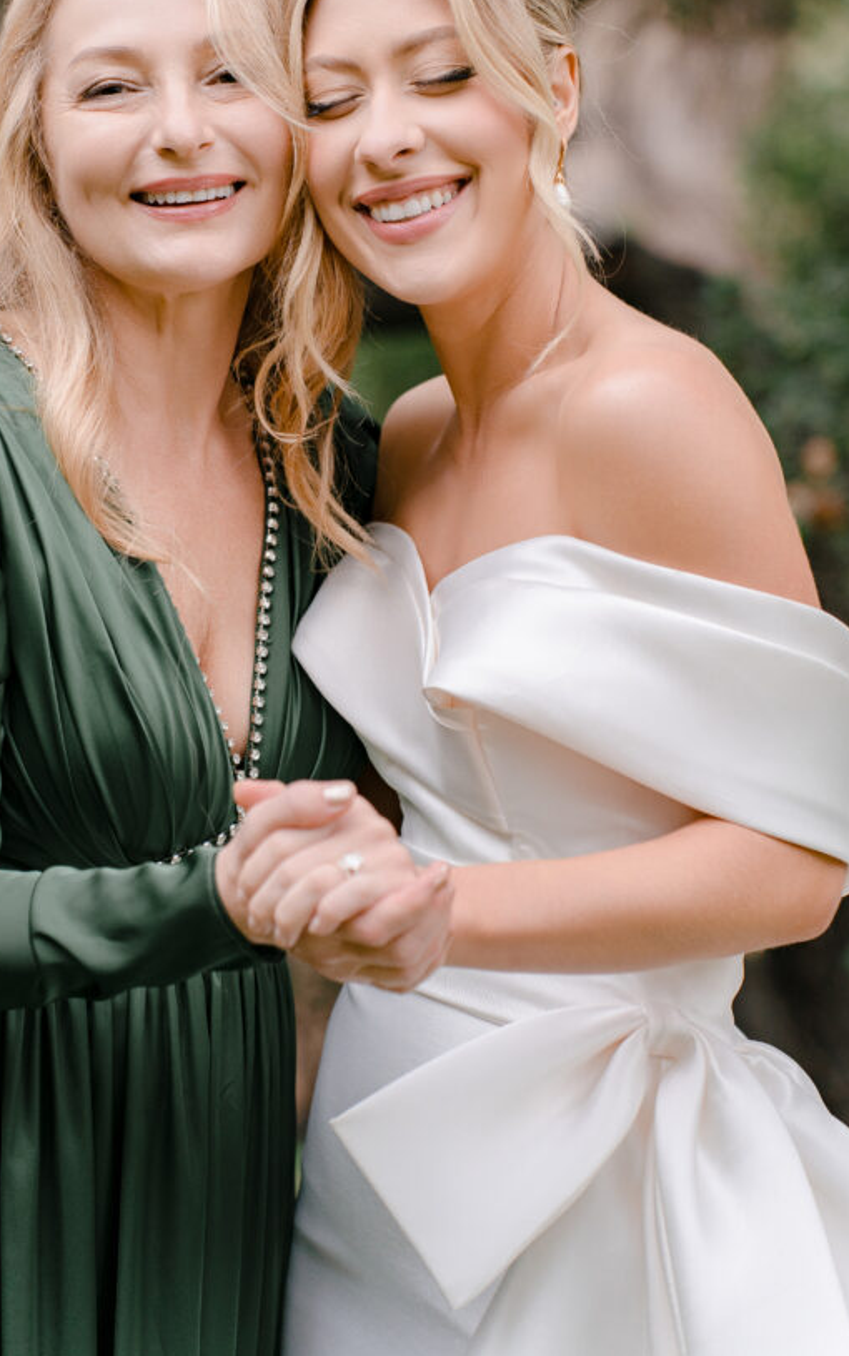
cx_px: 344
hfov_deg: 13.6
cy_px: 524
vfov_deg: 21.6
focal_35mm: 96
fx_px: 3551
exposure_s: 1/200
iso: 320
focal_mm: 75
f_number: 2.8
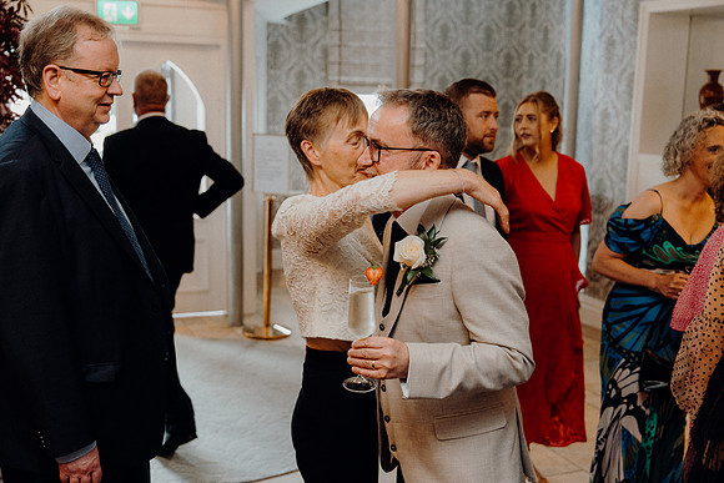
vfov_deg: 30.5
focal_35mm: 44
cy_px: 242
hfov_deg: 44.5
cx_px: 362
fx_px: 885
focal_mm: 44
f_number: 3.5
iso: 2500
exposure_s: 1/160
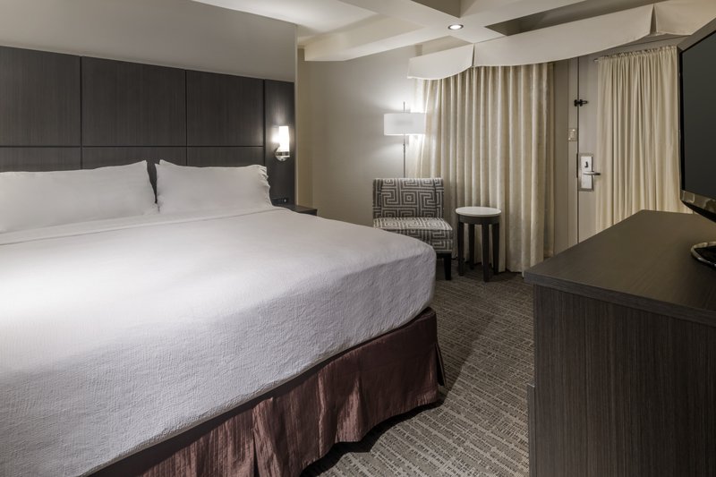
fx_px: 378
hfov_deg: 86.9
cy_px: 238
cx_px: 358
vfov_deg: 64.5
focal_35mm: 19
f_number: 25
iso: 200
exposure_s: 2.5
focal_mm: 19
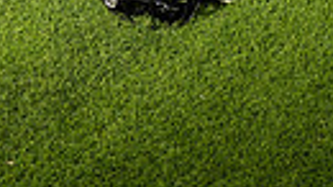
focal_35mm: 174
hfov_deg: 12.4
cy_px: -325
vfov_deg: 6.5
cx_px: 164
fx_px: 1536
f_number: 7.1
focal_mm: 48
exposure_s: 1/400
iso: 1000
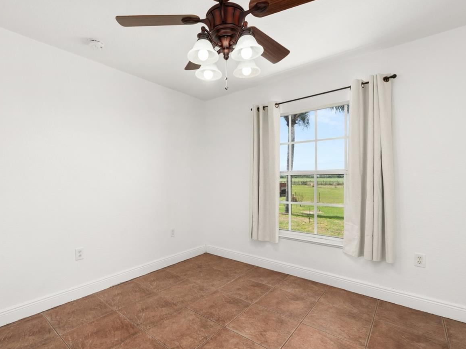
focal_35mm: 16
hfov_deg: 94.3
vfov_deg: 78.1
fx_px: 215
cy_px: 169
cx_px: 216
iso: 400
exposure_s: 1/15
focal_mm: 12
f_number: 11
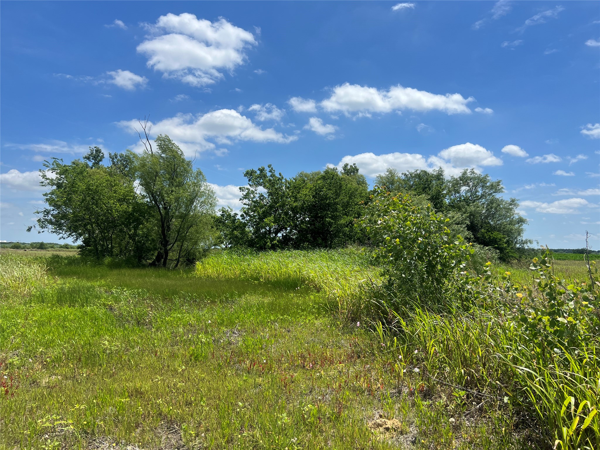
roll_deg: -0.9
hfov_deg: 67.3
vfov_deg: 53.1
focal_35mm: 26
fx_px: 451
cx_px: 300
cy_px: 225
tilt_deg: +2.9
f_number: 1.5
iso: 50
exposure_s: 1/6211
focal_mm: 5.7
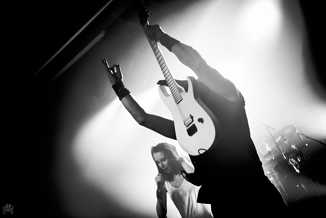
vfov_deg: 28.1
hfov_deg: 41.1
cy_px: 109
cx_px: 163
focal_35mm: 48
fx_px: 435
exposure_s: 1/100
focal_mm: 48
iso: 2000
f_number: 2.8
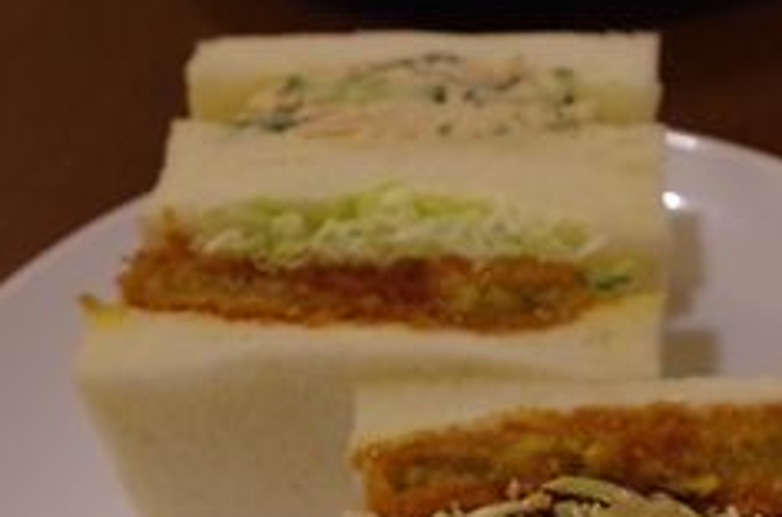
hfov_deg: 27.9
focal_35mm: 72
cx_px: 330
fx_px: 1570
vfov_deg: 18.2
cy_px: 520
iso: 1600
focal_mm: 23.13
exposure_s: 1/40
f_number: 5
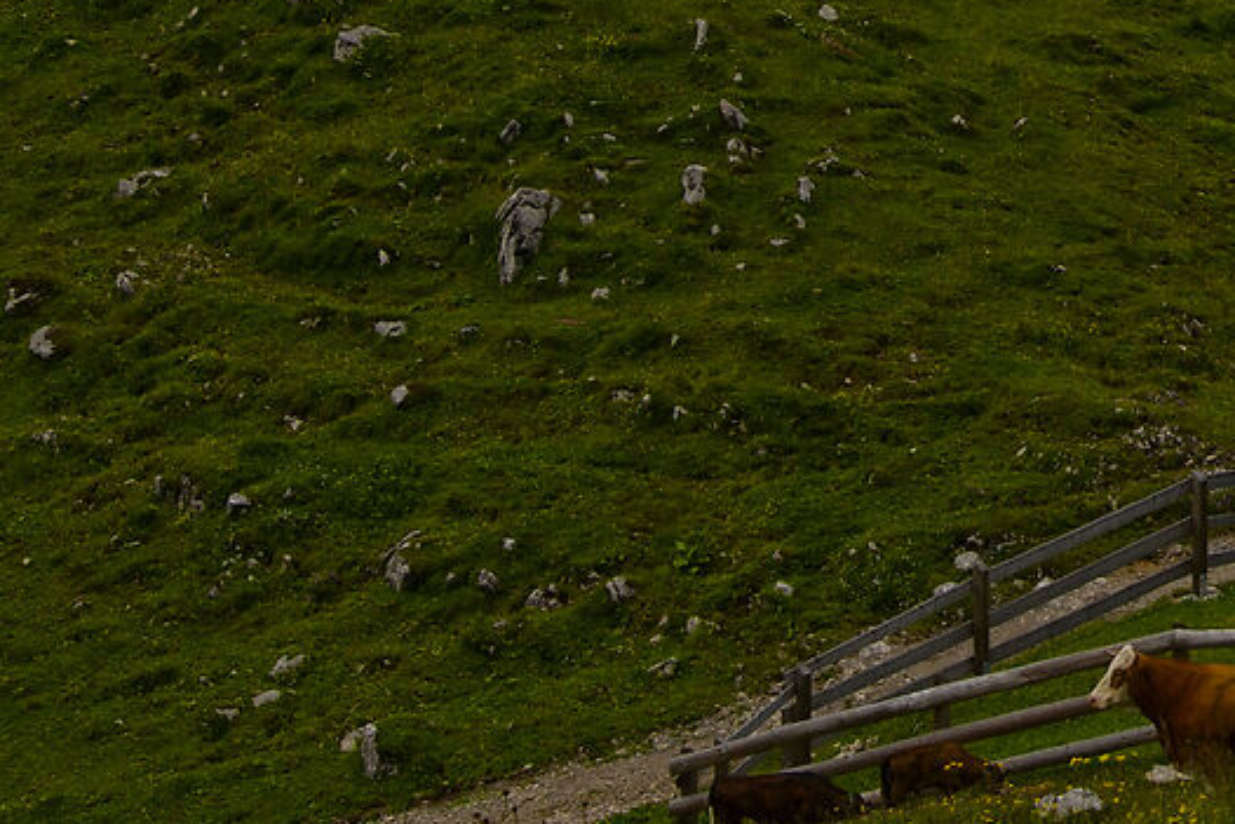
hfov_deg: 9.6
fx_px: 7206
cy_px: -484
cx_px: 1517
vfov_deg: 6.4
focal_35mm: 210
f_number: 8
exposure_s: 1/125
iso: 100
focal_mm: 46
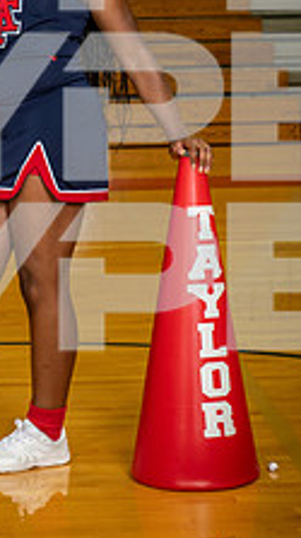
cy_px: 109
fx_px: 1864
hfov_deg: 9.2
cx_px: 36
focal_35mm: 131
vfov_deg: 16.3
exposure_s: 1/160
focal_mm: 62
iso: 800
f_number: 7.1
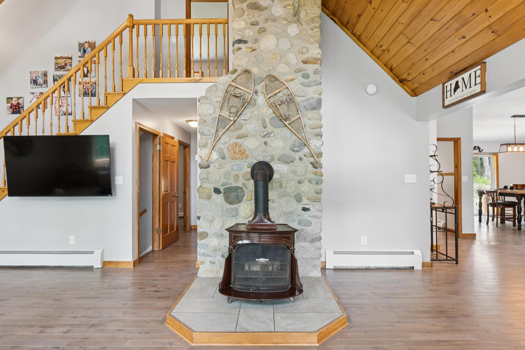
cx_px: 262
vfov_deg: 64.6
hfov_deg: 86.9
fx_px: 277
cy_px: 175
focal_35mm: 19
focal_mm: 19
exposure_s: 1/4
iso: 320
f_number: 7.1
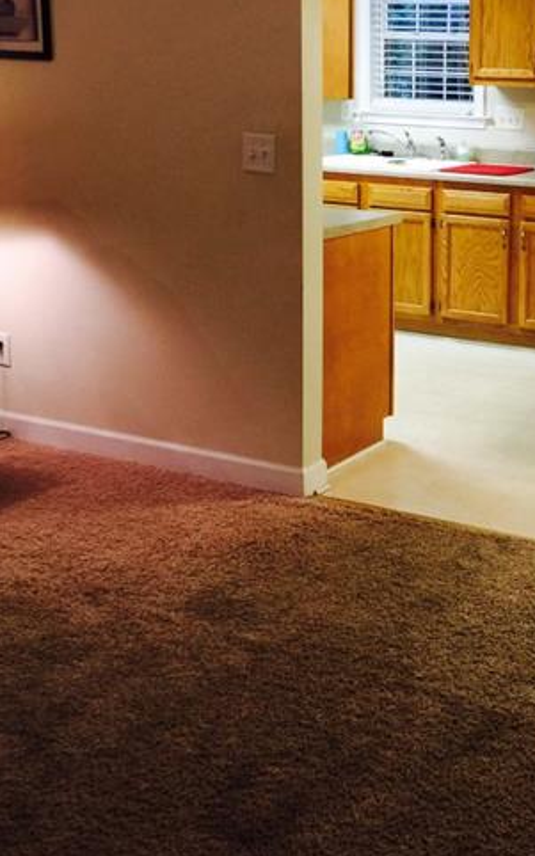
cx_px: 498
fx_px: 1144
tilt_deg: -10.4
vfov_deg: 40.6
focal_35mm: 49
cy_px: 295
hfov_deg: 25.4
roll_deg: -0.7
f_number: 2.2
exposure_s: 1/15
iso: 64
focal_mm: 4.15
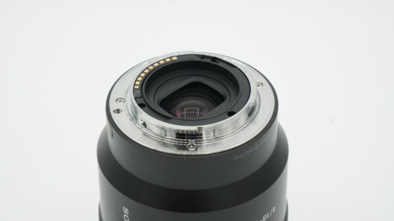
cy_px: 95
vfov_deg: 10.9
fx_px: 1159
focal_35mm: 111
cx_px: 197
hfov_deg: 19.3
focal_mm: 70
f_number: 13
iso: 1000
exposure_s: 1/320
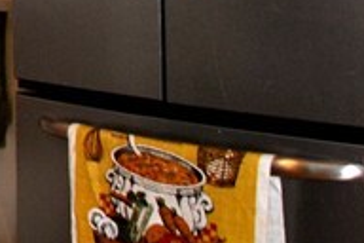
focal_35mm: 178
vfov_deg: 7.4
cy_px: -281
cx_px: -409
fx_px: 1798
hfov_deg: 10.5
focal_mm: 21
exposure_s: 1/60
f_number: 3.5
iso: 200
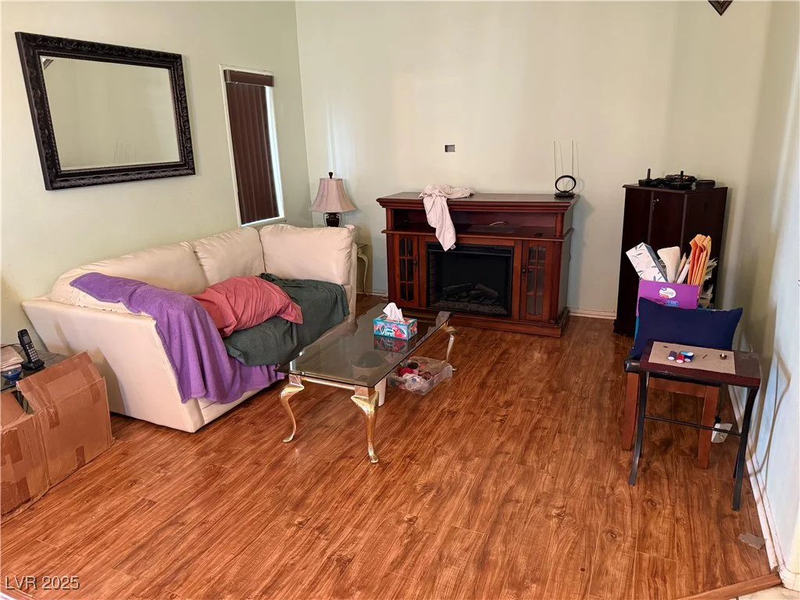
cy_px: 300
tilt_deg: -15.2
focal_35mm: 24
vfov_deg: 56.8
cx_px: 400
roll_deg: +1.0
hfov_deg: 71.6
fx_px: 555
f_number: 1.78
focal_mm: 6.76
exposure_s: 1/40
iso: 640
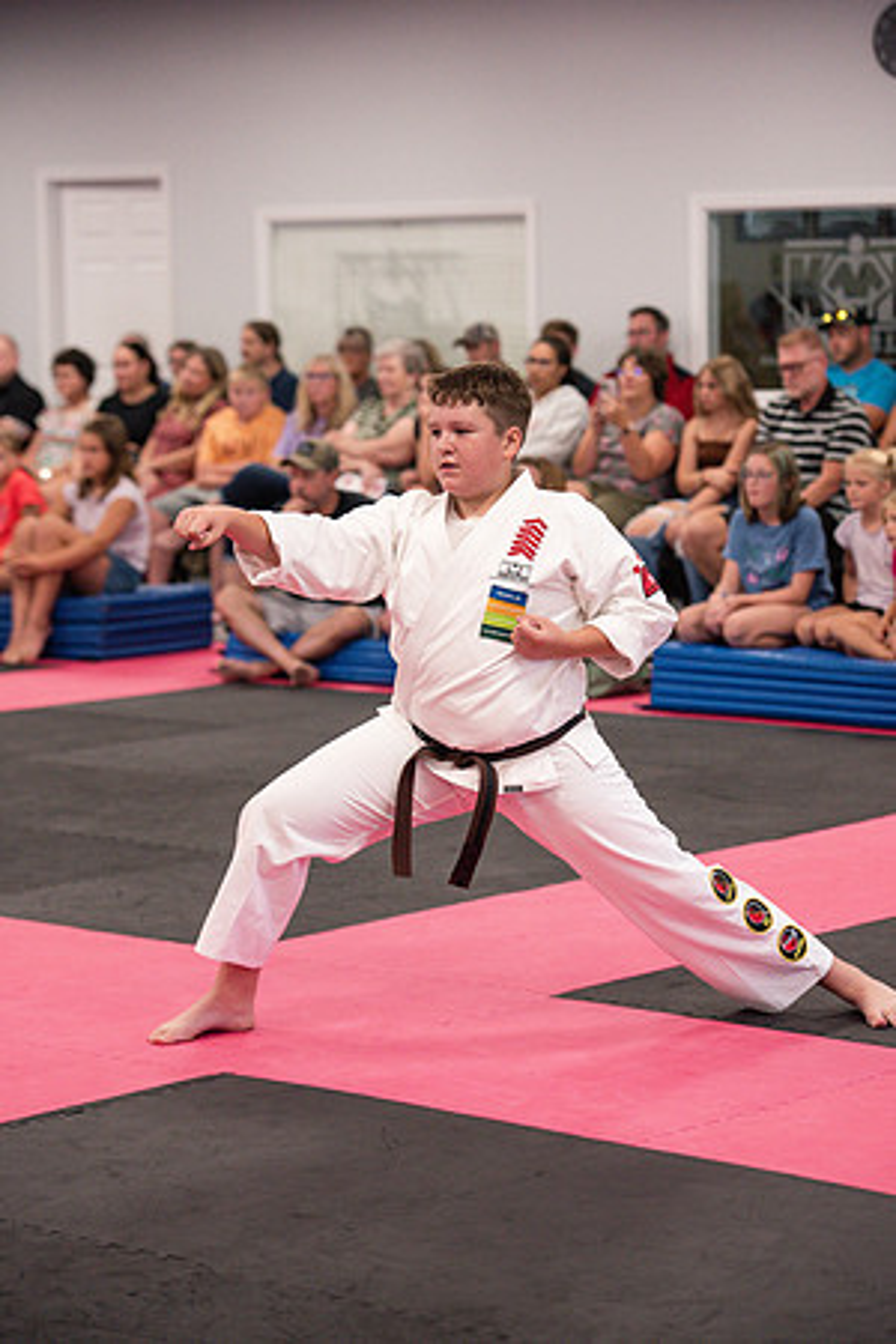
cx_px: 448
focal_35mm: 102
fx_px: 3808
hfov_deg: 13.4
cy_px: 672
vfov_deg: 20.0
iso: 1600
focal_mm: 102
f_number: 3.5
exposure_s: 1/400
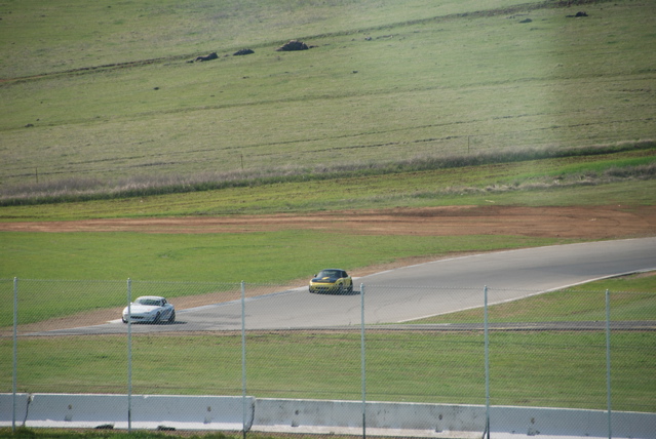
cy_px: 220
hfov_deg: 6.9
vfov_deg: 4.6
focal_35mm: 300
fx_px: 5474
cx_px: 328
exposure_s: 1/500
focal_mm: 200
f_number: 5.6
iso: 200
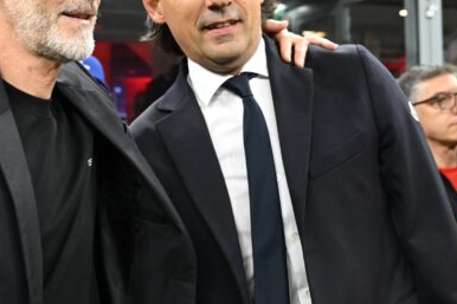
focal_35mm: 85
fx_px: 1079
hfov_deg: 23.9
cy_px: 74
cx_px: 172
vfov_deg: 16.0
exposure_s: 1/320
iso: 2000
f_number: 4.5
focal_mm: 32
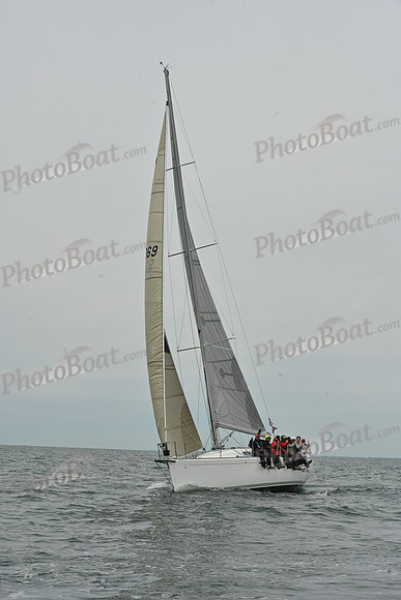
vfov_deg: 28.8
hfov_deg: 19.5
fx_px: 1169
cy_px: 300
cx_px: 200
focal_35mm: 70
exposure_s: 1/1000
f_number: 13
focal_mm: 70
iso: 320
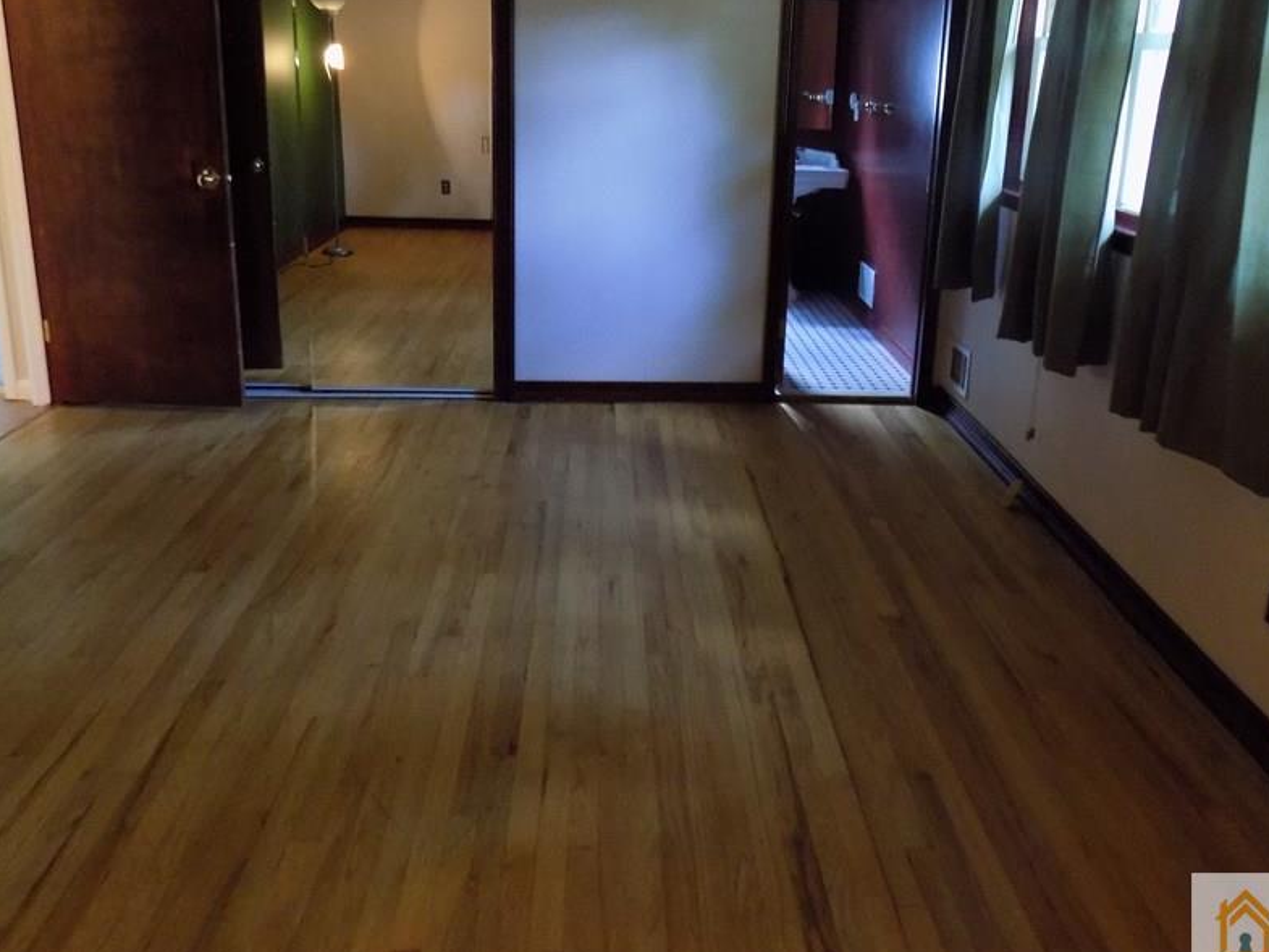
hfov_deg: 59.8
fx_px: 1100
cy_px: 354
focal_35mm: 30
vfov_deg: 46.4
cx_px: 694
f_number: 3.1
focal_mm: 4
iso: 400
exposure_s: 1/10
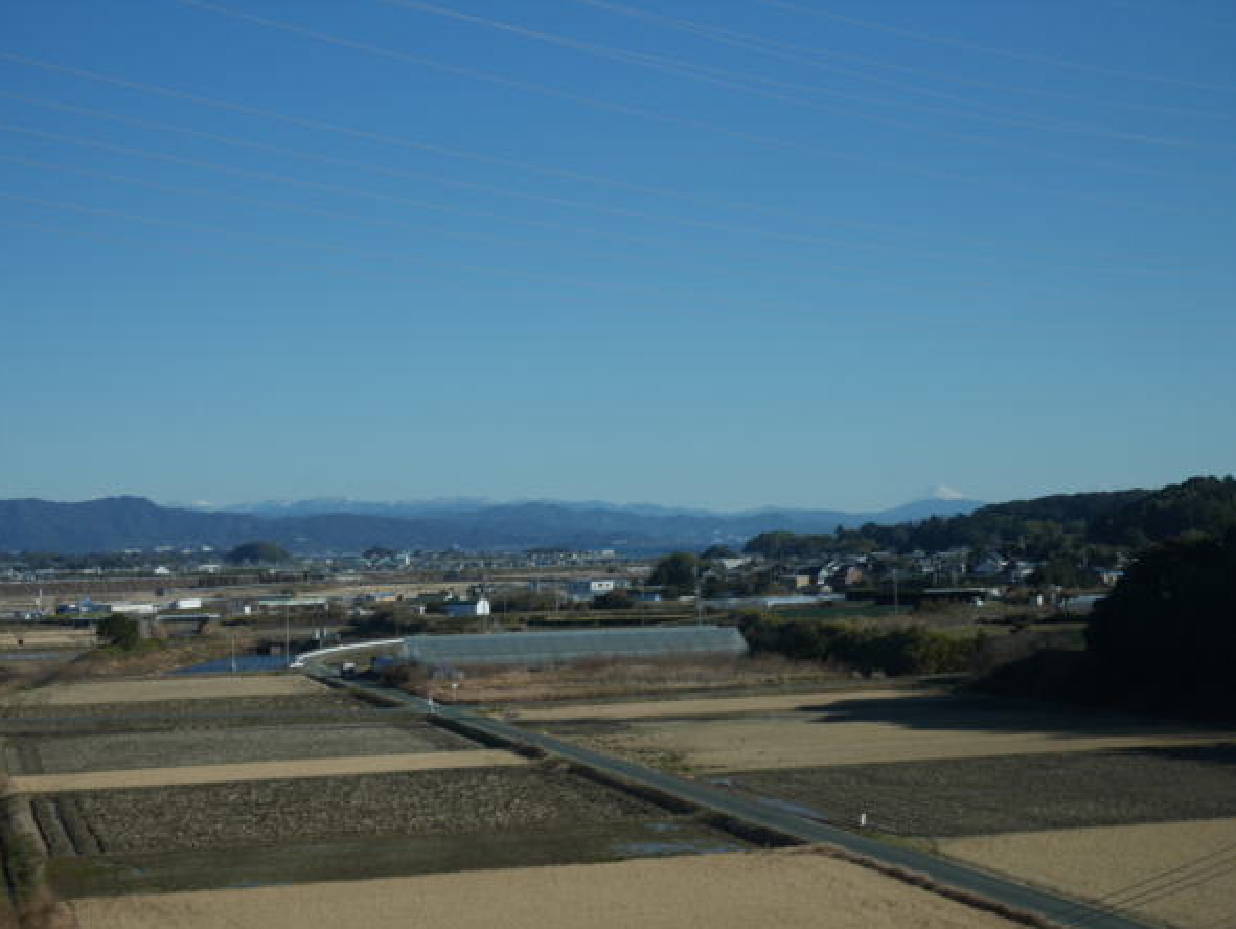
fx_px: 2322
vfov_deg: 22.6
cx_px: 619
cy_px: 470
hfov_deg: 29.8
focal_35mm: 65
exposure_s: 1/400
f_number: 9
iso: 200
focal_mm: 32
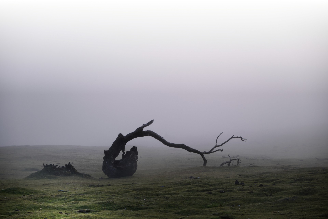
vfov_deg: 11.4
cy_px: 110
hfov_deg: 17.1
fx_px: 1094
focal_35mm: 120
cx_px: 164
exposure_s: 1/170
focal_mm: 80
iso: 200
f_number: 4
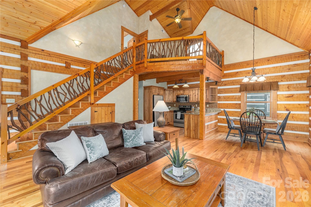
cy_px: 104
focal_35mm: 14
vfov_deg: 81.2
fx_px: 121
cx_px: 156
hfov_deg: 104.3
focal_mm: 14
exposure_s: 1/60
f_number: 8
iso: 320
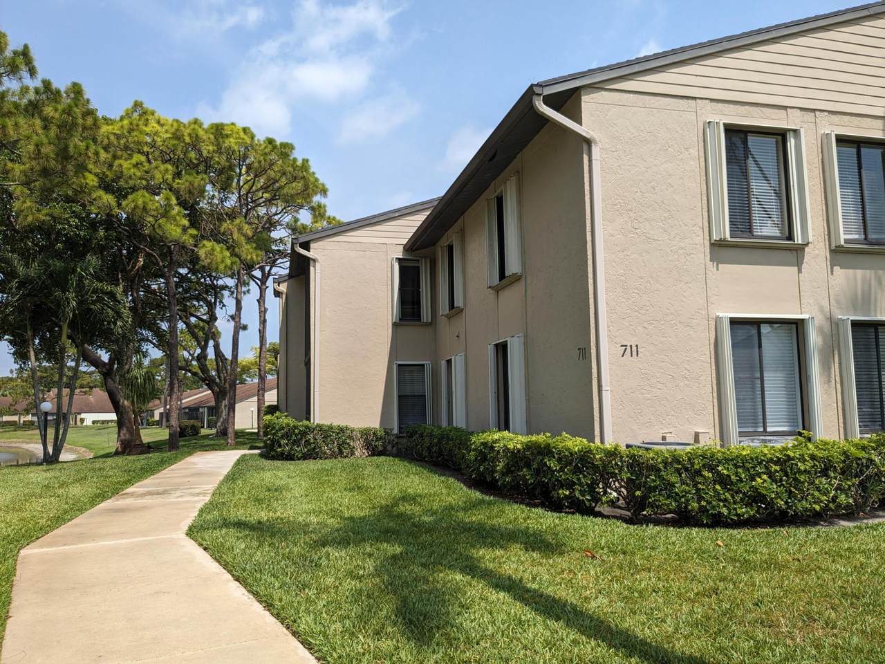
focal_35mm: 27
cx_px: 442
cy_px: 332
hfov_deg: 65.3
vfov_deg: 51.4
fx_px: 690
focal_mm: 4.38
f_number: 1.73
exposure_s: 1/3344
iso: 65
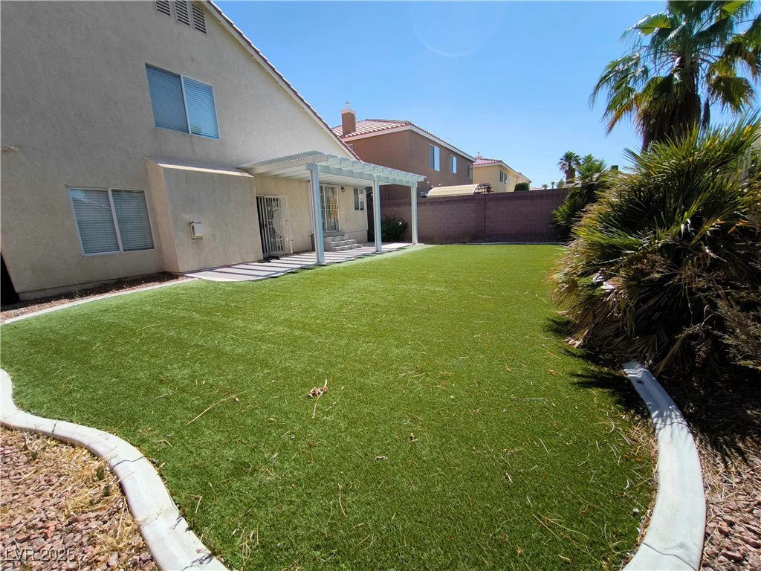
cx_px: 380
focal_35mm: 15
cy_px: 286
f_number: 2.2
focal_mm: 1.91
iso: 50
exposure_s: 1/1147
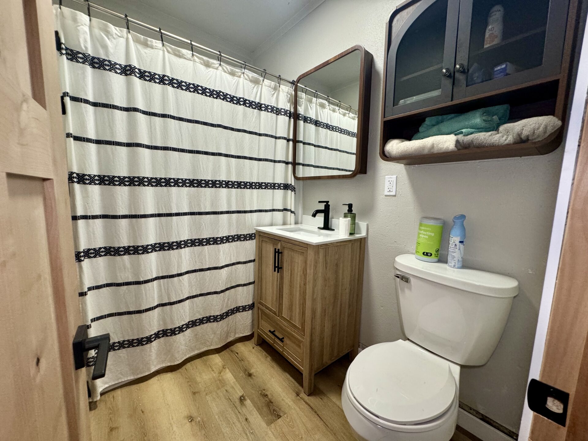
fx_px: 238
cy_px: 220
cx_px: 294
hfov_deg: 102.1
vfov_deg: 85.7
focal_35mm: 14
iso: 250
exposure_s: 1/120
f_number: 2.2
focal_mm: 2.22
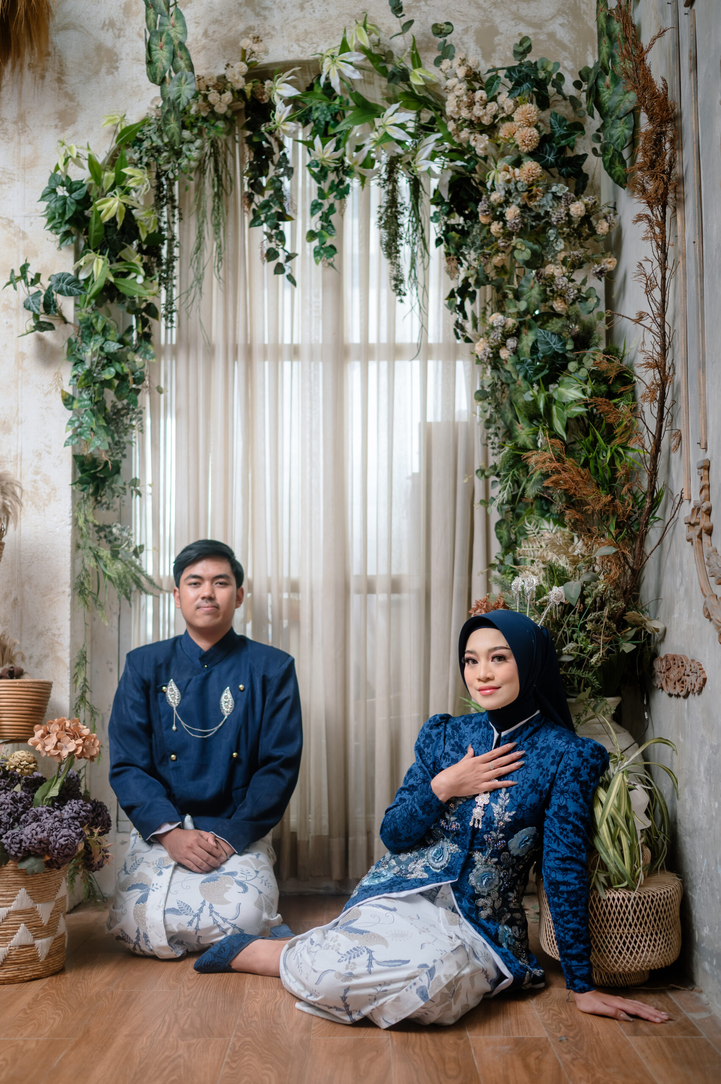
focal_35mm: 35
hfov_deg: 37.8
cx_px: 360
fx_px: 1053
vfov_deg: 54.5
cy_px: 542
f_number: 2
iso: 160
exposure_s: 1/160
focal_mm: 35
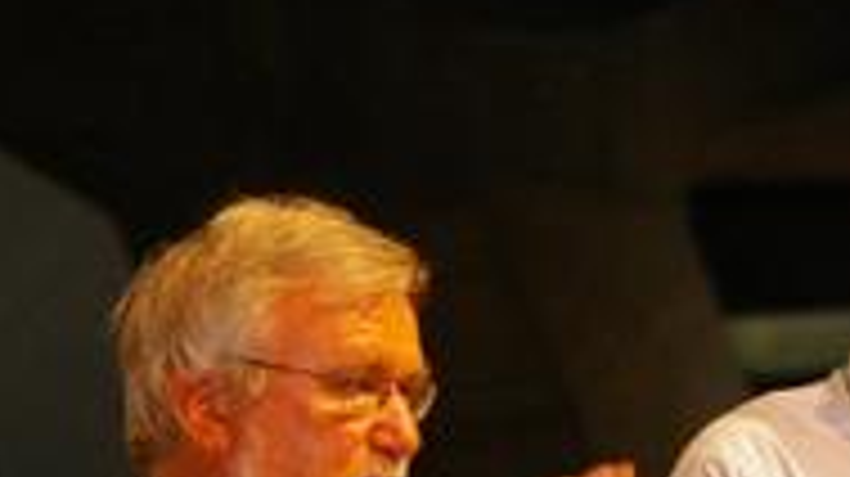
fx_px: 13760
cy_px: 698
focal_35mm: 611
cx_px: 1273
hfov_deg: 3.5
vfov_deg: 2.0
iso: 800
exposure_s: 1/125
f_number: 5.6
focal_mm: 105
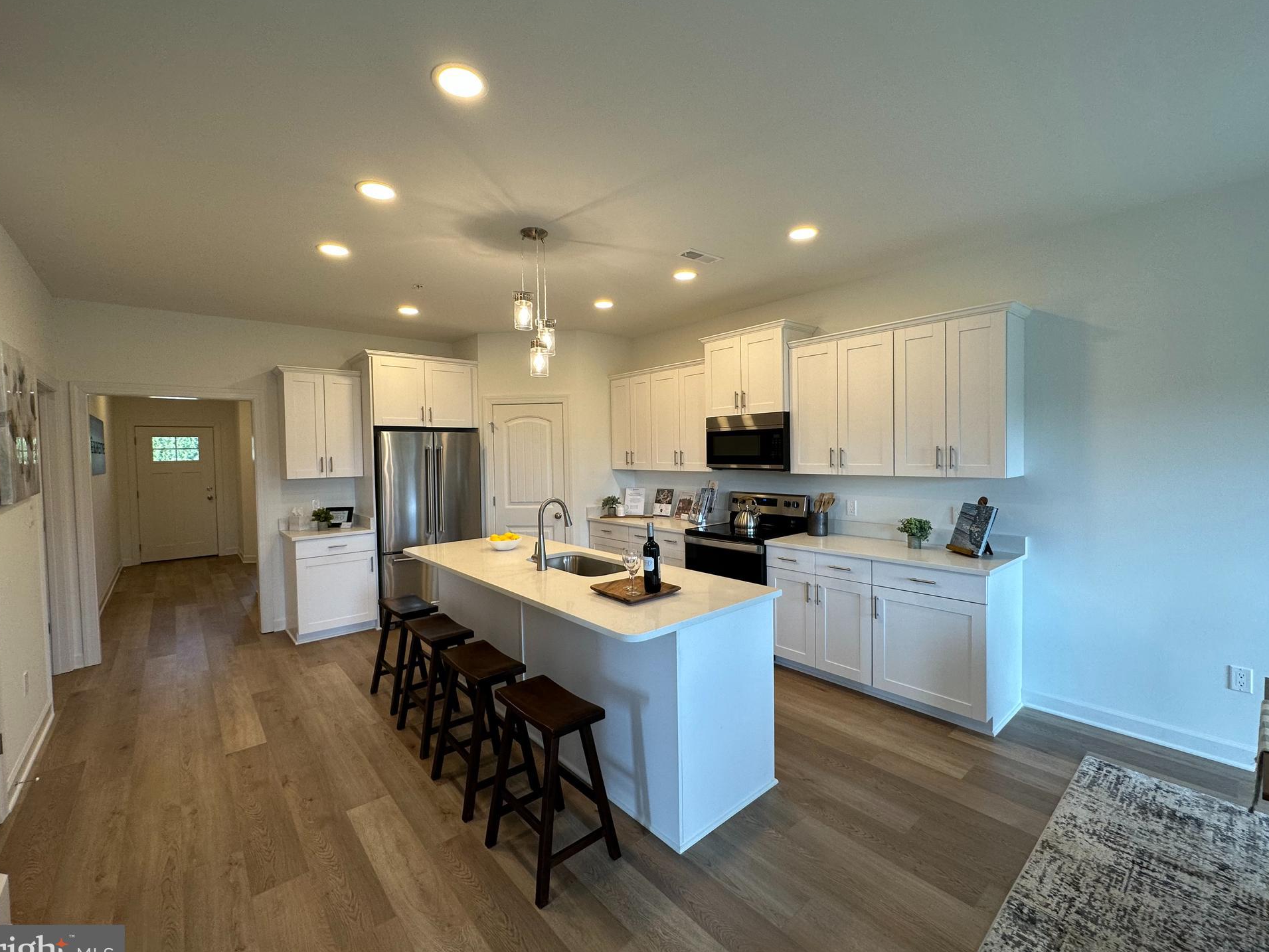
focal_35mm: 15
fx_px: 550
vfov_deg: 81.8
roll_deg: +0.5
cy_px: 469
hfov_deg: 98.2
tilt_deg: -2.7
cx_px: 639
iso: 100
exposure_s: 1/120
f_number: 2.2
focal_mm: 2.22
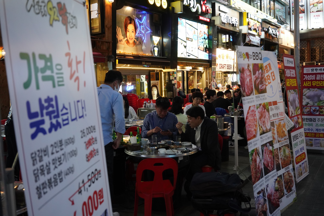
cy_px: 108
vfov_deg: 37.9
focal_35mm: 35
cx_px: 162
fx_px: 315
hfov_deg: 54.4
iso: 3200
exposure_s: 1/100
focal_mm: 35
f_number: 5
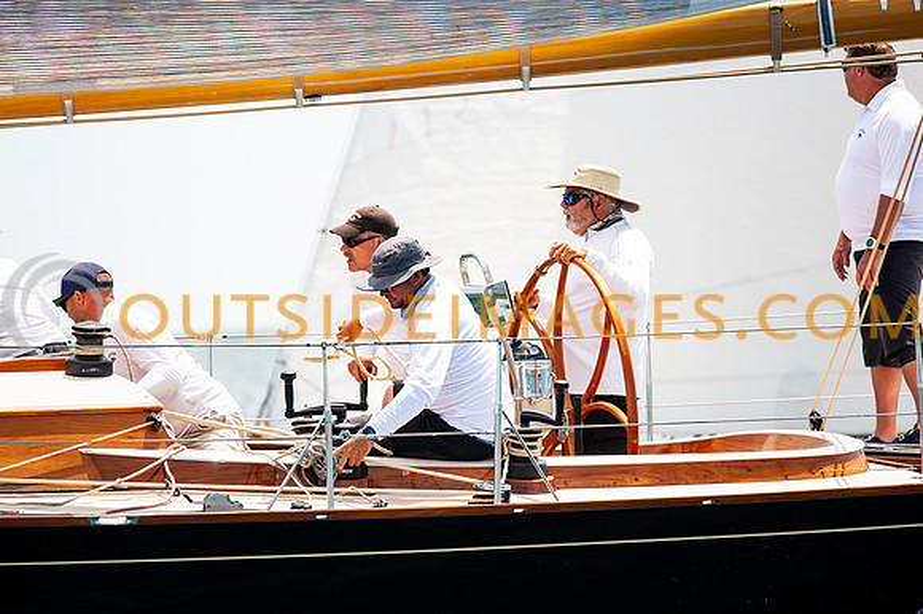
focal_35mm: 300
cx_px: 462
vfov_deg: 4.6
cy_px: 307
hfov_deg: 6.9
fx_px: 7687
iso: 250
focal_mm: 300
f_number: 5
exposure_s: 1/1600
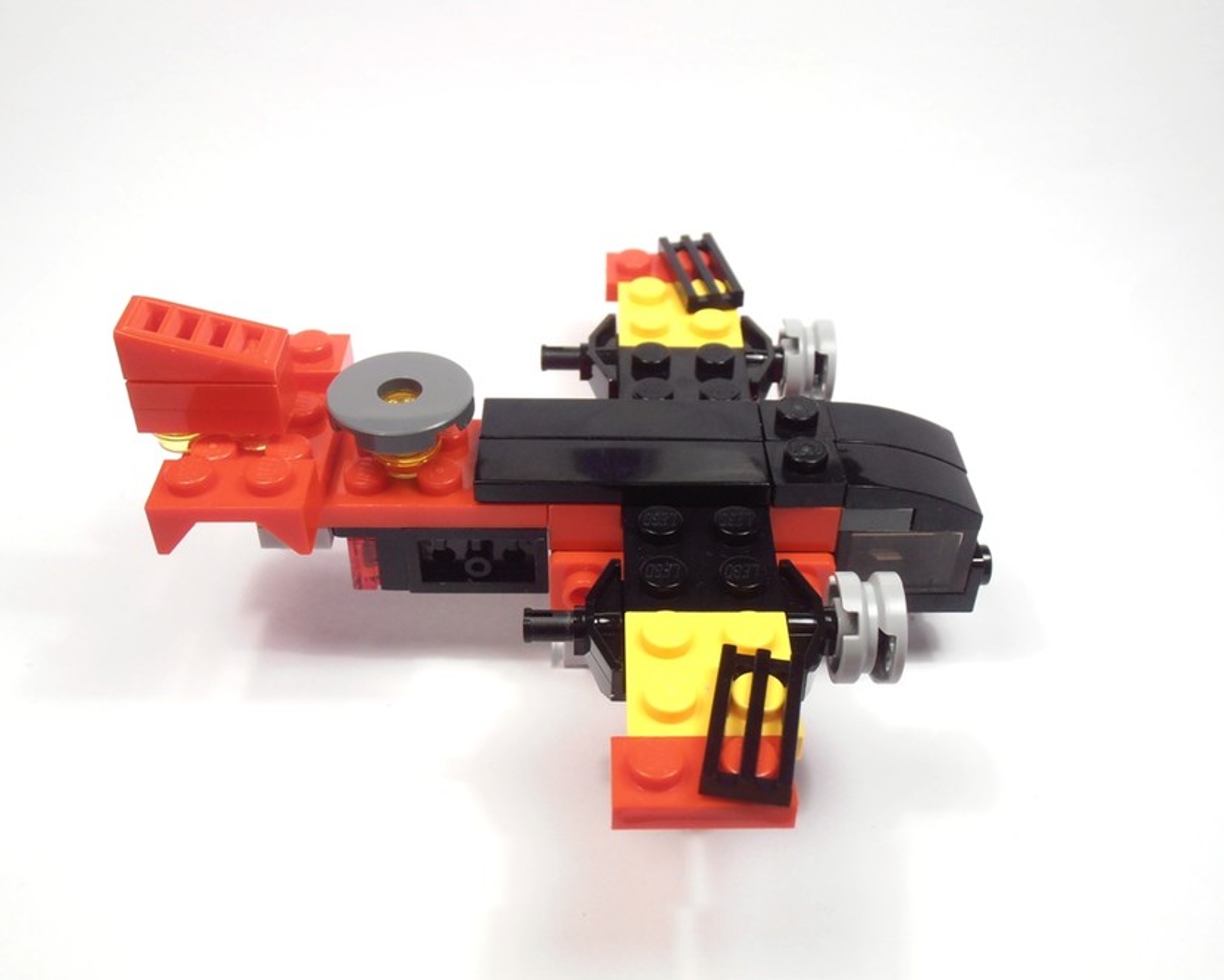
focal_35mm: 39
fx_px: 1413
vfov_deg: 38.2
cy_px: 491
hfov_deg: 46.8
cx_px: 627
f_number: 3.9
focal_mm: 6.61
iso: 80
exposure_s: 1/60
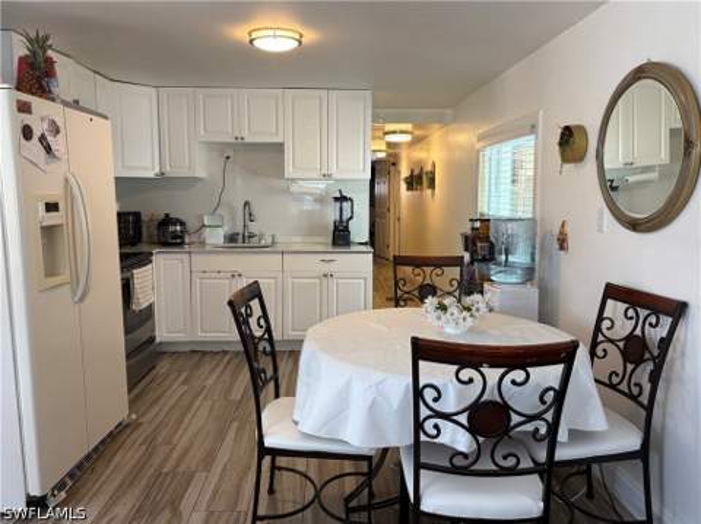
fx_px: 526
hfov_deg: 67.4
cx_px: 350
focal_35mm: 26
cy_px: 262
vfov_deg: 53.0
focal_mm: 5.96
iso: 125
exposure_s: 1/120
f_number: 1.6
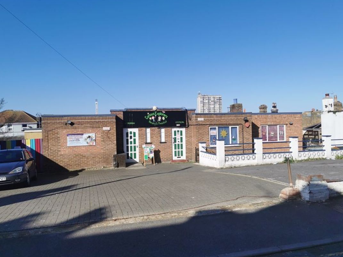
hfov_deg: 63.4
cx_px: 173
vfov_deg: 49.7
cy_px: 127
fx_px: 277
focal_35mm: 28
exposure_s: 1/5236
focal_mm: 5.56
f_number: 1.6
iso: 50
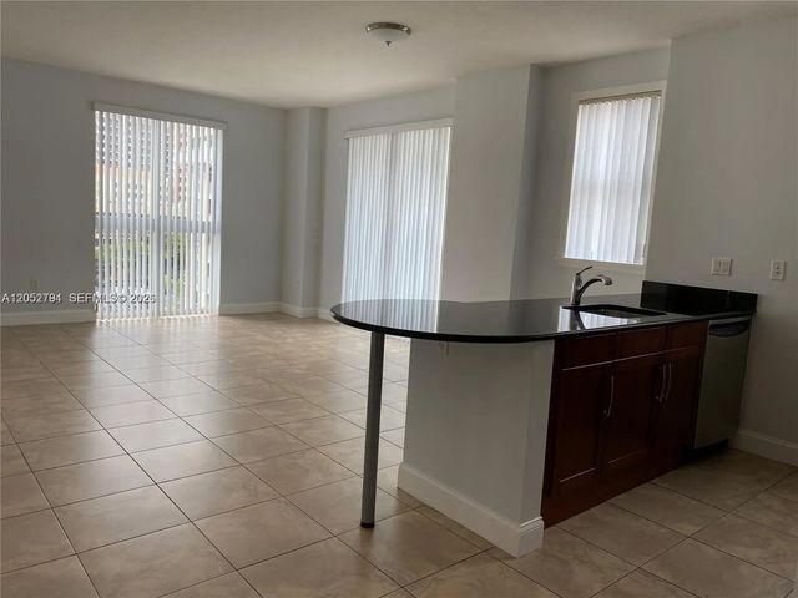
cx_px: 399
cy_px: 299
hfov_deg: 67.3
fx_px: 599
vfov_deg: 53.1
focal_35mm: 26
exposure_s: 1/296
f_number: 1.8
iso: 32
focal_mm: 4.25
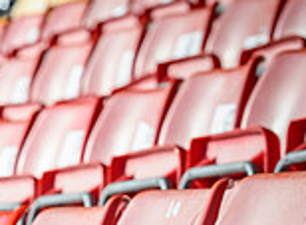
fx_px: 4044
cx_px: -209
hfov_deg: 4.3
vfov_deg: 3.2
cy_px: 247
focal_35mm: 461
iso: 200
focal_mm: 115
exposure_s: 1/250
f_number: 6.3
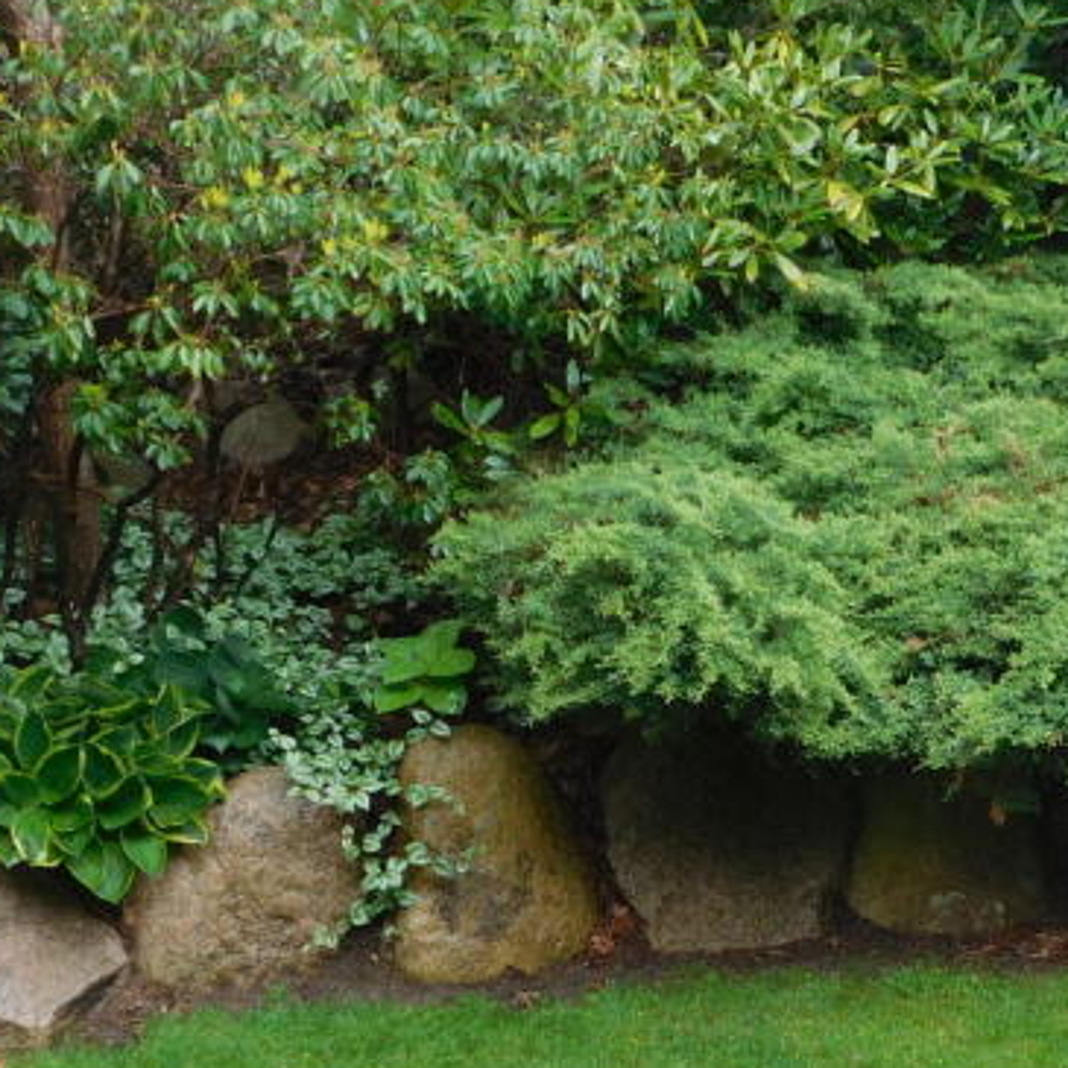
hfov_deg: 29.0
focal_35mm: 57
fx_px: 1990
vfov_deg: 29.8
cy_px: 708
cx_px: 942
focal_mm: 4
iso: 125
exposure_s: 1/80
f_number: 3
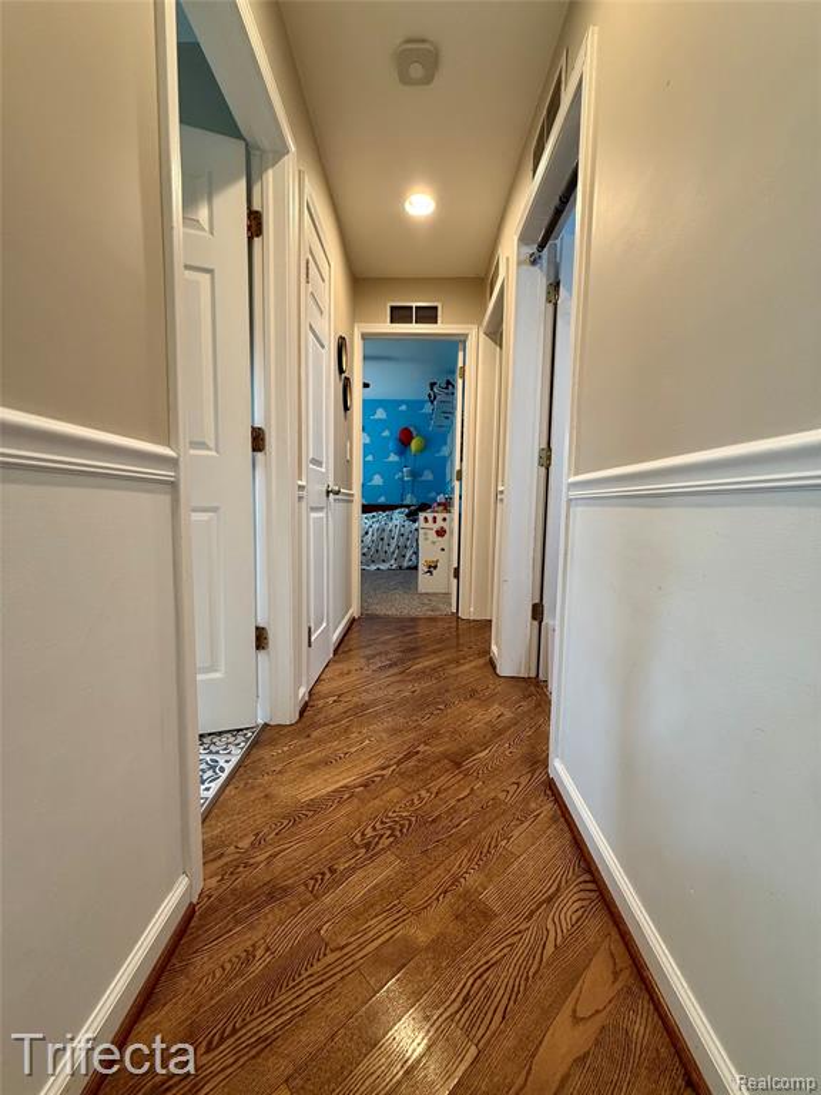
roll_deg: -0.8
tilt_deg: -4.3
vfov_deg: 102.1
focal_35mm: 14
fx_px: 443
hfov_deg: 85.7
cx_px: 410
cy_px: 548
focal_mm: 2.22
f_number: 2.2
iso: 200
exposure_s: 1/60
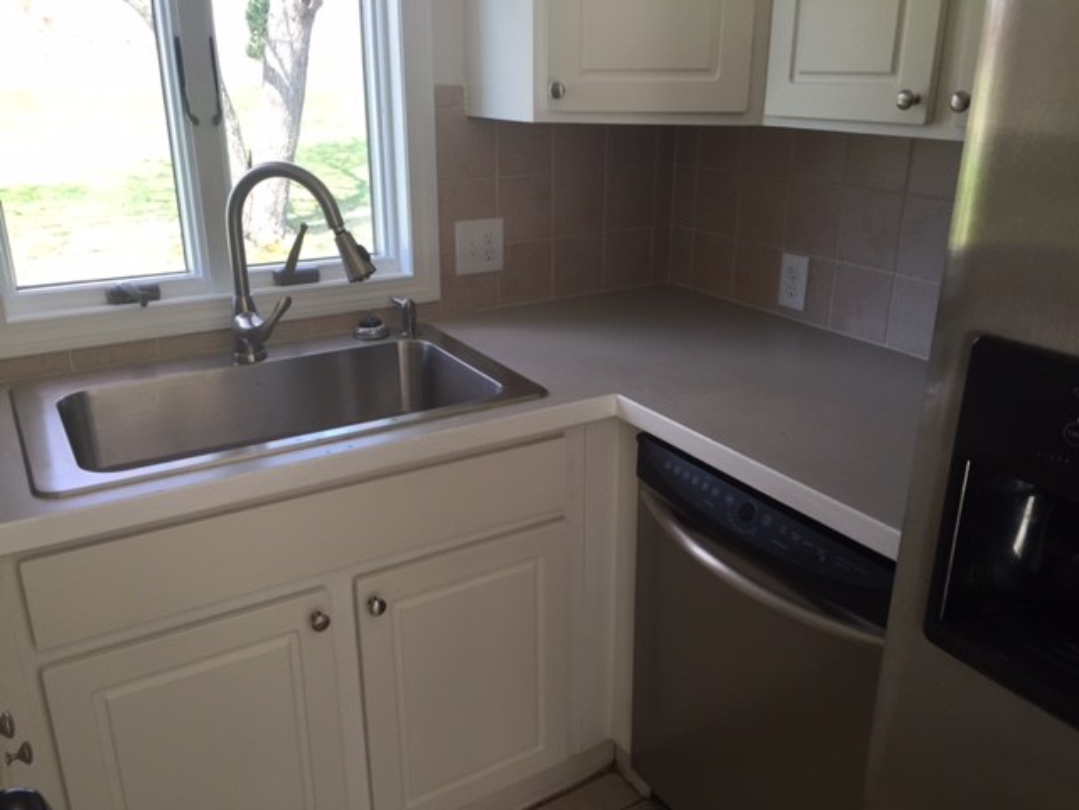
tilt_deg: -20.7
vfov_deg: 48.2
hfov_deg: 61.7
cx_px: 540
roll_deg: +0.0
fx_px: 904
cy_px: 405
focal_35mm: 29
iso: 32
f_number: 2.2
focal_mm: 4.15
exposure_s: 1/60
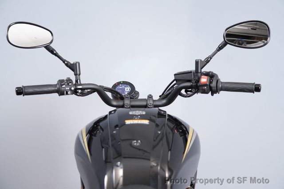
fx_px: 410
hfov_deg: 38.2
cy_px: 94
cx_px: 142
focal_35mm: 52
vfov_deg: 26.0
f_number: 4
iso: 1600
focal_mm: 52
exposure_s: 1/100
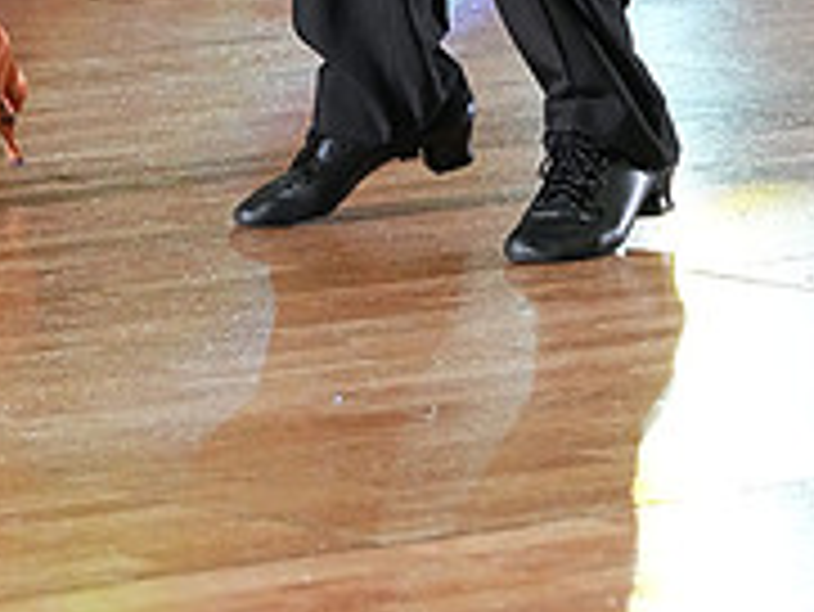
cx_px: 151
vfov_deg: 4.8
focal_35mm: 308
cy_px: -522
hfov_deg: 6.4
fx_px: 7247
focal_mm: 100
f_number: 5
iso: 8000
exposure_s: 1/400
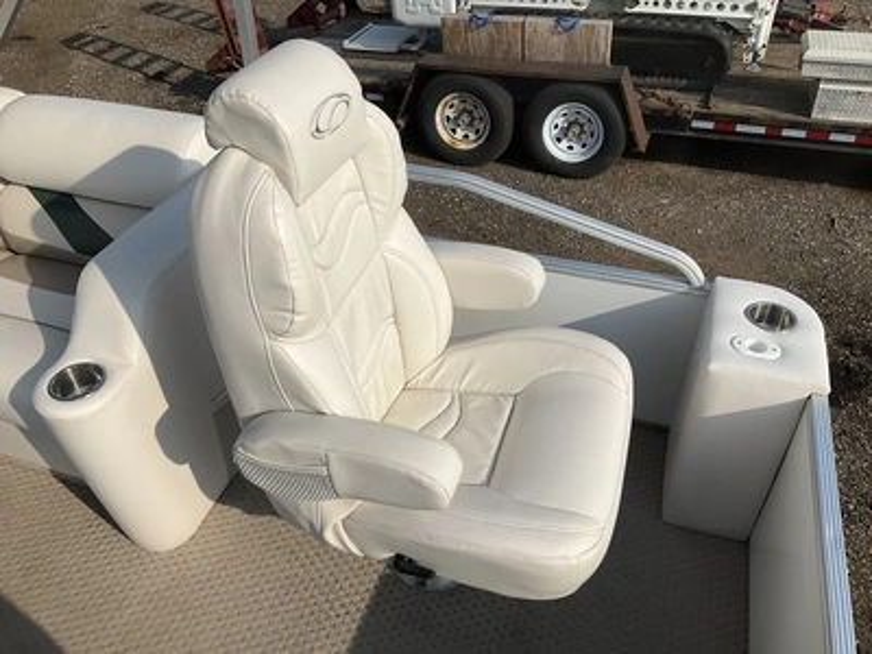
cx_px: 436
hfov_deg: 61.7
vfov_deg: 48.2
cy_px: 327
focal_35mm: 29
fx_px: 731
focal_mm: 3
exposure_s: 1/3322
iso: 25
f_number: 1.8
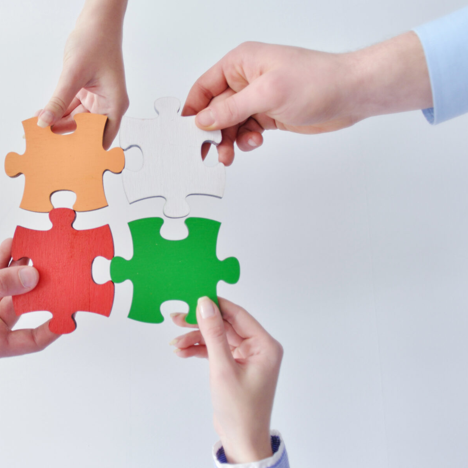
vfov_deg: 55.6
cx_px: 126
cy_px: 229
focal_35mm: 29
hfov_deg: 53.5
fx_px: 444
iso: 200
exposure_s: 1/60
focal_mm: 20
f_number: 2.8
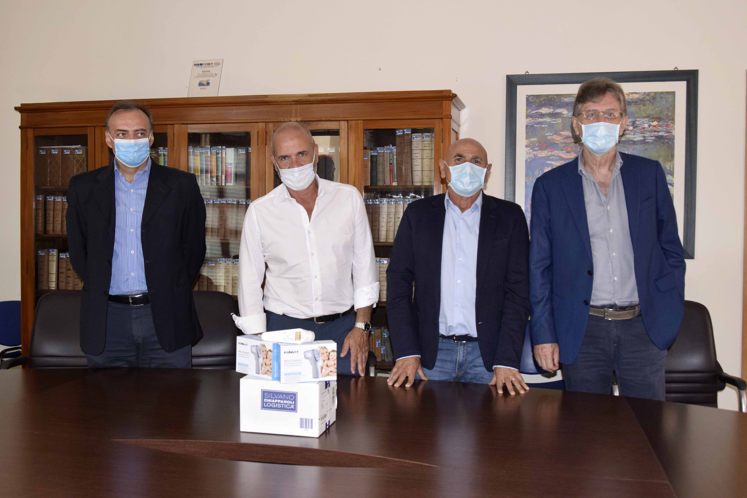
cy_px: 249
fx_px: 747
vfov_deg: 36.9
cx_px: 374
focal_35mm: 36
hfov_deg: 53.1
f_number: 6.3
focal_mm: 24
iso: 1000
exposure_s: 1/60
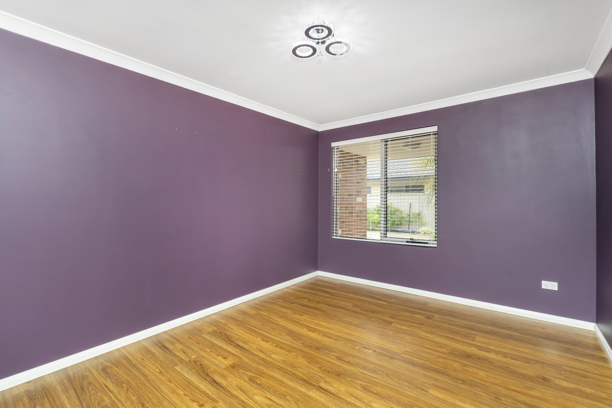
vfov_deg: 73.7
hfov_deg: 96.7
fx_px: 272
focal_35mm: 16
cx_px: 306
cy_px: 204
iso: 640
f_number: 8
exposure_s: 1/250
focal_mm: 16
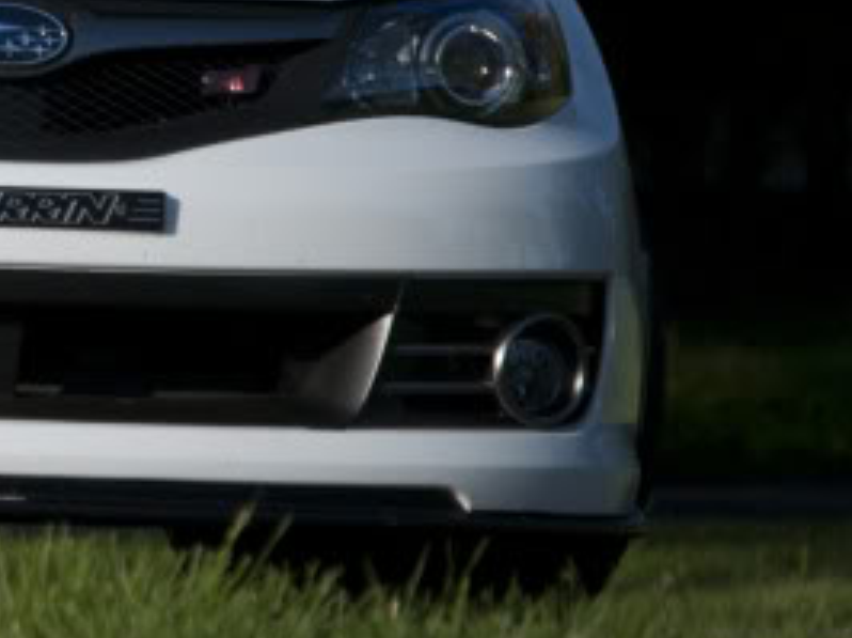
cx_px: -578
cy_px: 59
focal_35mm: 973
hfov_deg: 2.0
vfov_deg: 1.5
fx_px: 23923
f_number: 5.6
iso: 100
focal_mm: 175
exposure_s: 1/250
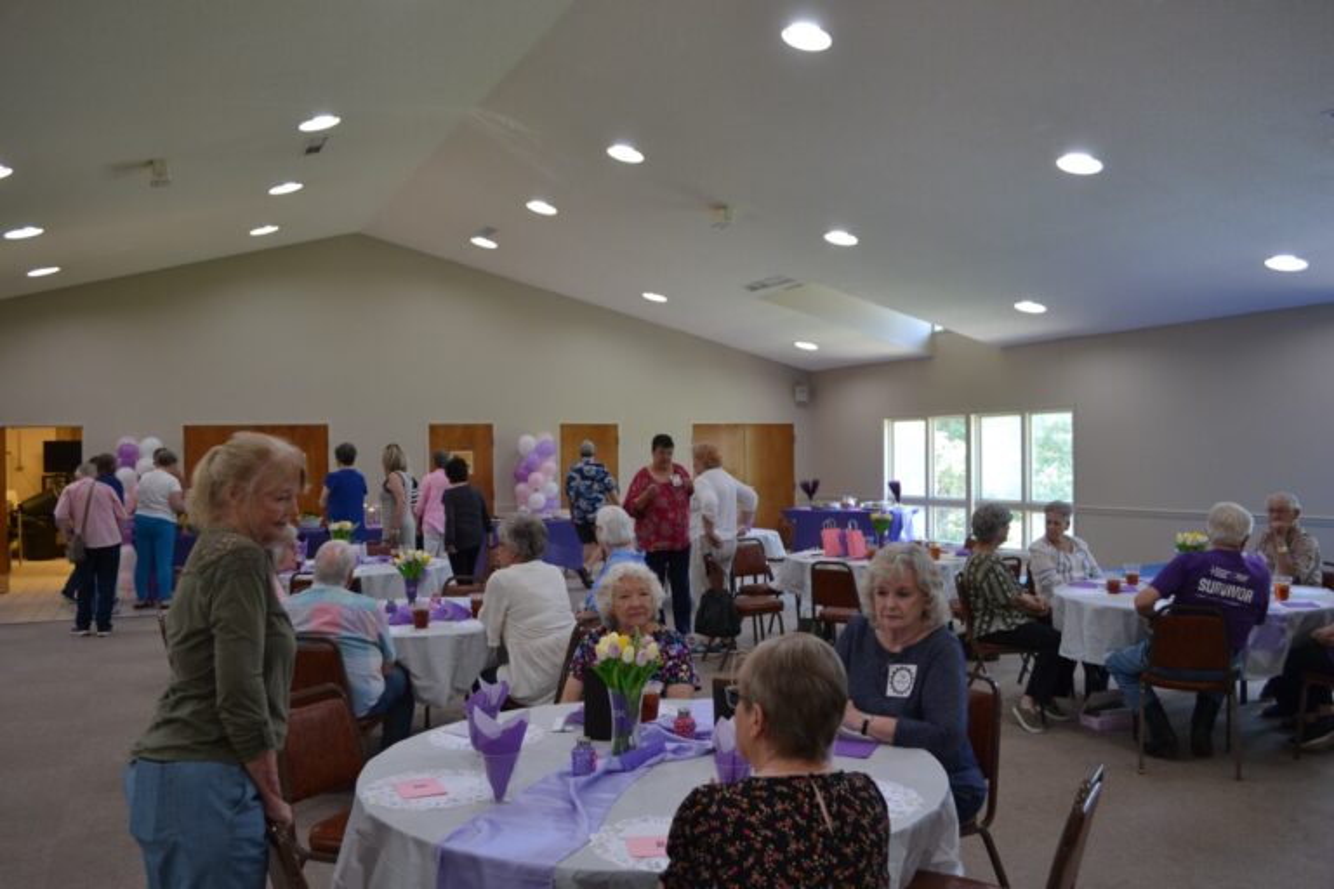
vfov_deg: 47.9
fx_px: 1000
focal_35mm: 27
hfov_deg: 67.4
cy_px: 444
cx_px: 667
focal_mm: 18
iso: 400
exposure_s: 1/60
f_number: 4
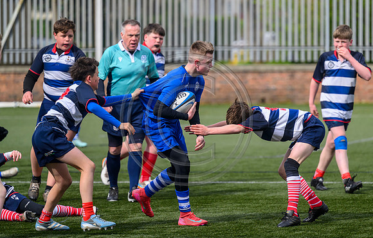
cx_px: 194
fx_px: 2476
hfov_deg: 8.6
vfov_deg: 5.5
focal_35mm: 242
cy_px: 109
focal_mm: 230
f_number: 4
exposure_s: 1/5000
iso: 1000
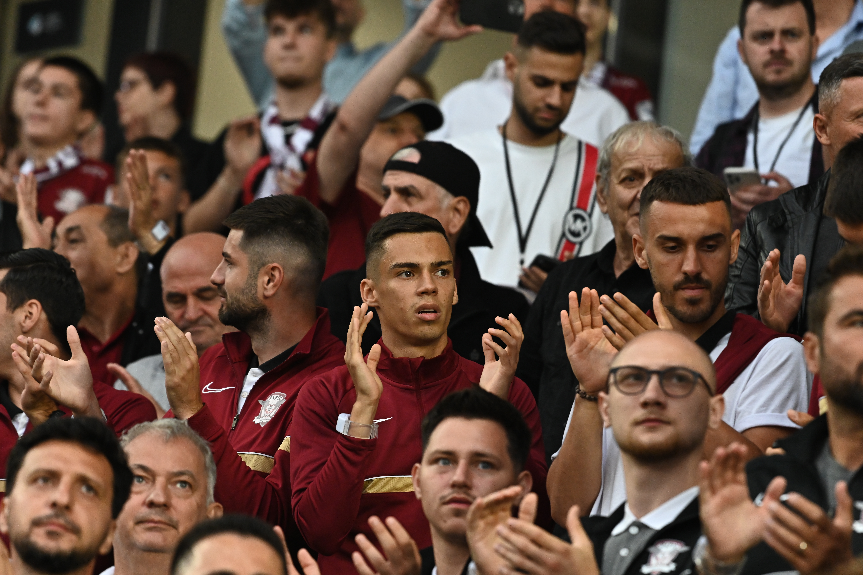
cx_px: 432
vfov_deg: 4.6
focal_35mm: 300
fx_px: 7191
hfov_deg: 6.9
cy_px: 288
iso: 3200
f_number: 5.6
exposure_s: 1/800
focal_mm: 300
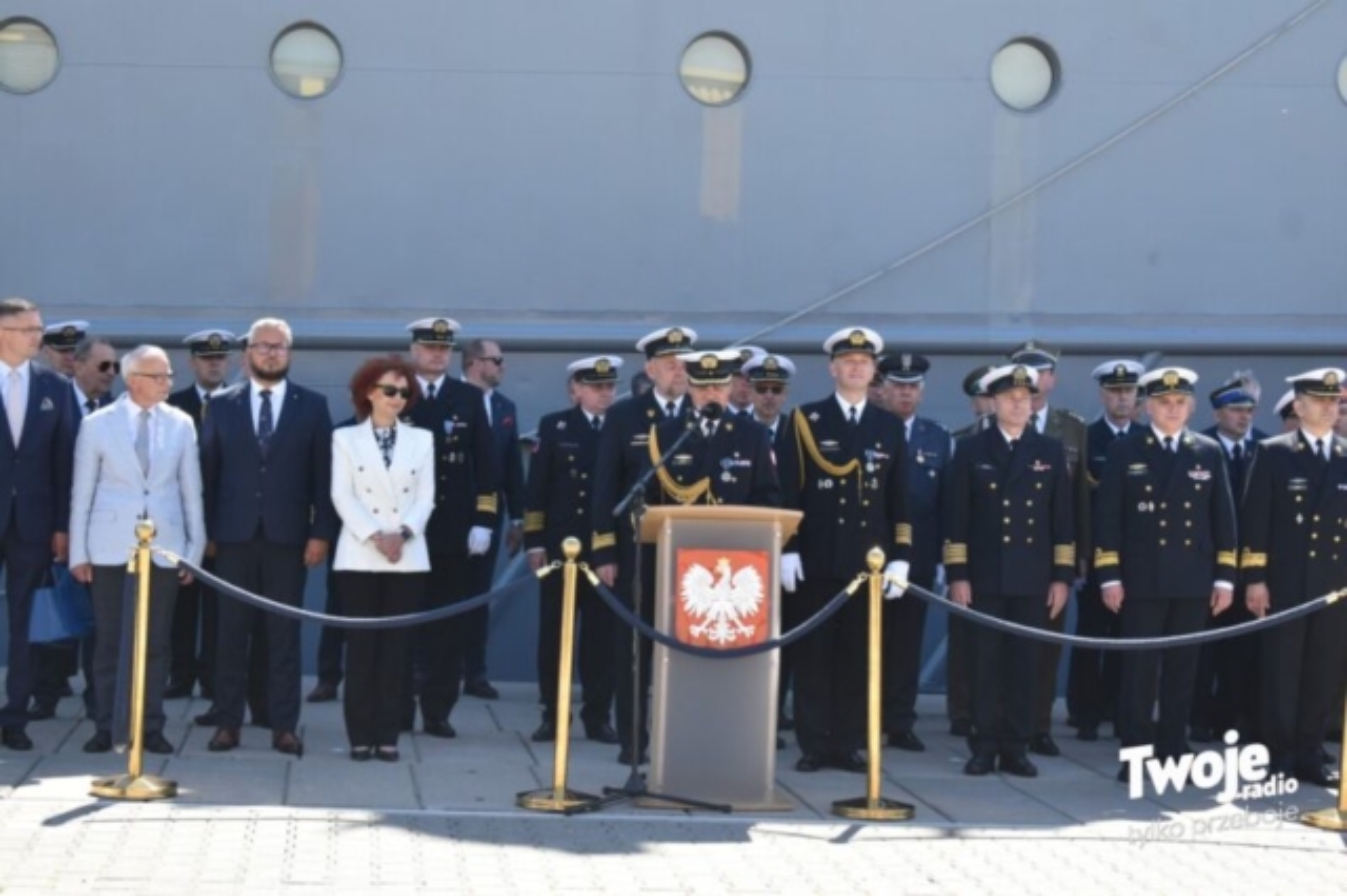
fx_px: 2805
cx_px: 674
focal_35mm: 75
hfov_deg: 27.0
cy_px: 448
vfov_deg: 18.2
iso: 800
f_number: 5.6
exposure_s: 1/1000
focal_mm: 50
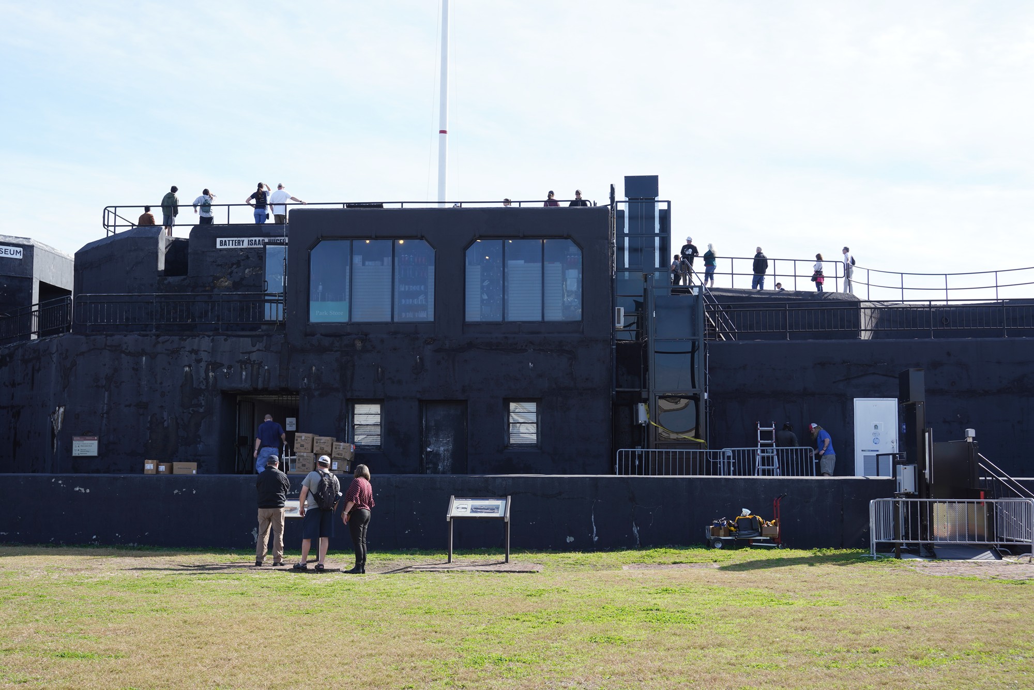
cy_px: 345
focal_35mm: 47
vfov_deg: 28.7
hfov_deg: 41.9
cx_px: 517
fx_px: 1350
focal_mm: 47
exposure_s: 1/100
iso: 100
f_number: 10
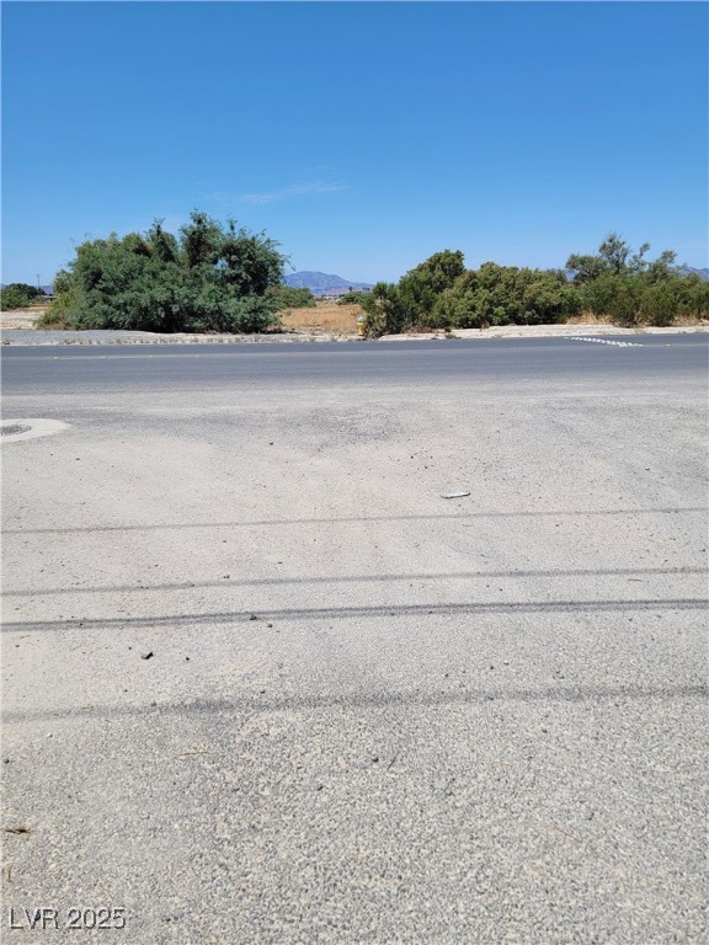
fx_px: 655
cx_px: 354
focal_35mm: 24
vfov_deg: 71.6
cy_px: 472
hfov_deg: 56.8
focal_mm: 6.7
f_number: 1.8
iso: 16
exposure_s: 1/1728
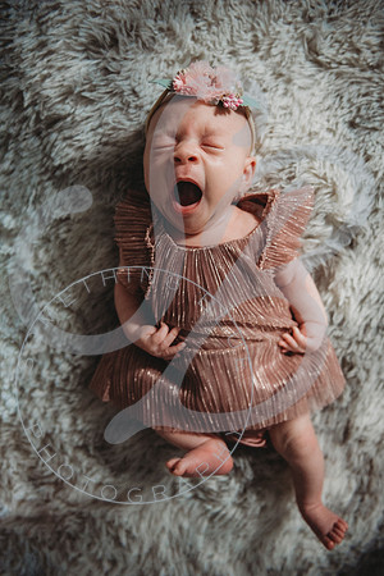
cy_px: 288
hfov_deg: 38.9
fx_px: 544
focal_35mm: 34
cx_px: 192
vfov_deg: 55.8
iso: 2000
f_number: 2.8
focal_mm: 34
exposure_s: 1/125
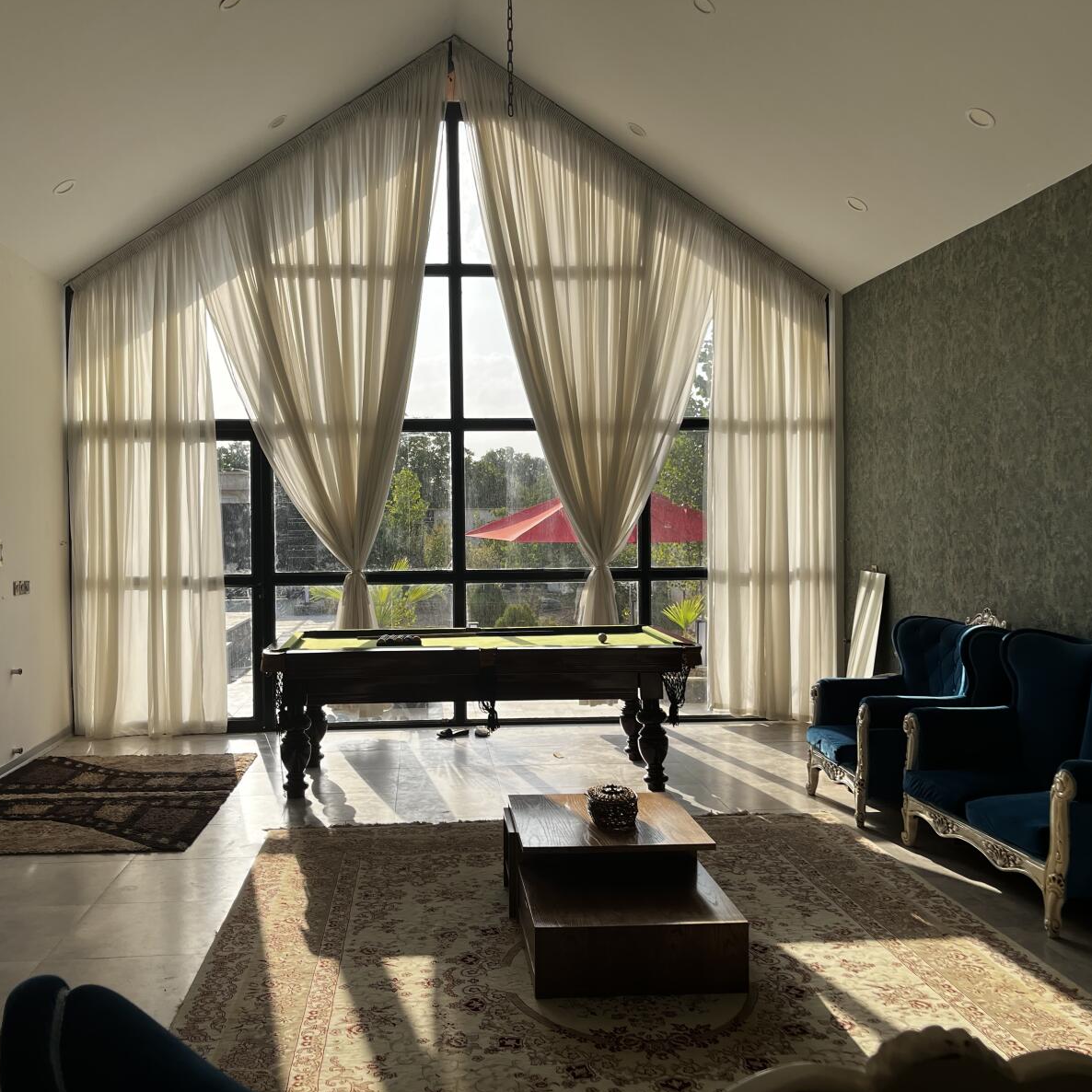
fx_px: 1106
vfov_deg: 52.5
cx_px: 501
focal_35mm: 31
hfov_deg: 52.5
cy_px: 543
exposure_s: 1/1623
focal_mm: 5.1
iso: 50
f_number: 1.6
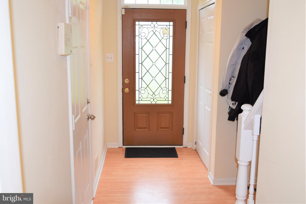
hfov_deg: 53.1
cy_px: 102
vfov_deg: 36.8
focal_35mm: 36
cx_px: 153
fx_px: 306
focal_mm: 24
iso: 800
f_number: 5.6
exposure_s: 1/125
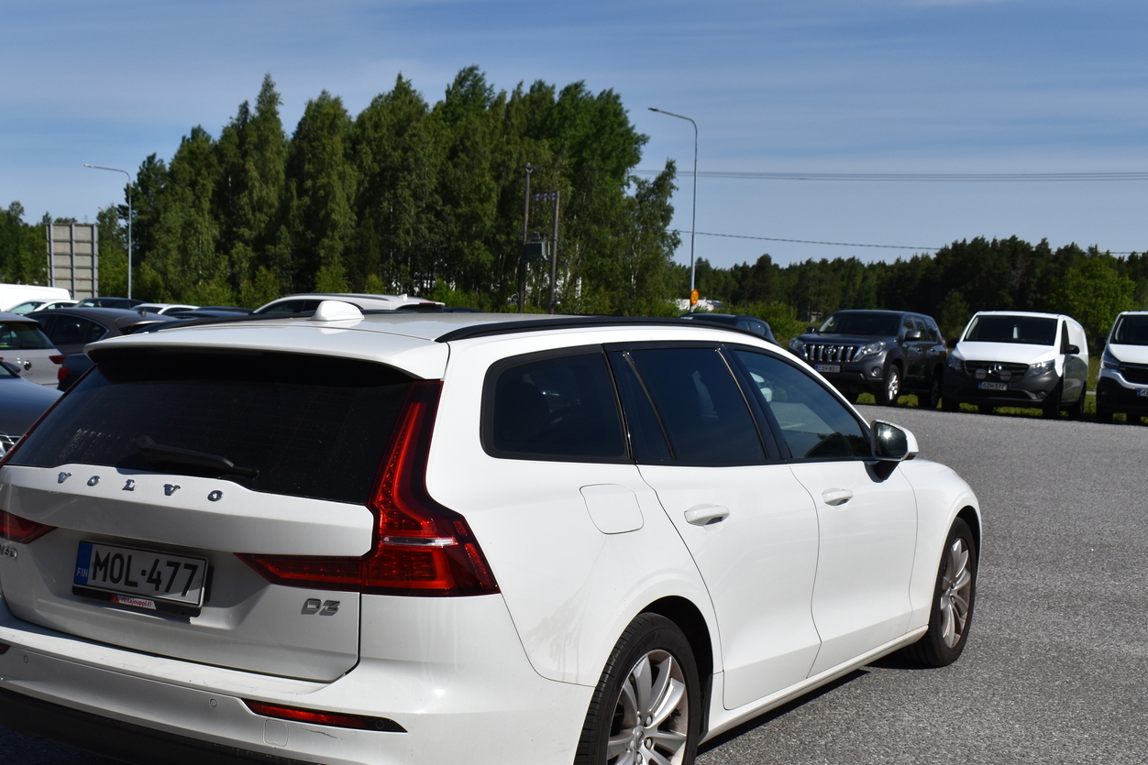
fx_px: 1424
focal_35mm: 45
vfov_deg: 30.0
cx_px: 441
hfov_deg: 43.6
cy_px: 480
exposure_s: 1/1000
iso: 200
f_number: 9.5
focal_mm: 23
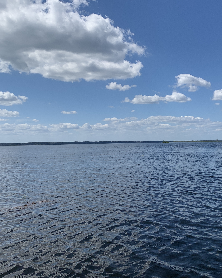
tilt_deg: +4.3
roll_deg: -0.4
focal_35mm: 40
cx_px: 138
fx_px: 328
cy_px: 125
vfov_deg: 45.7
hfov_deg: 37.1
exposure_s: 1/4464
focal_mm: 4.25
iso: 25
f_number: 1.8
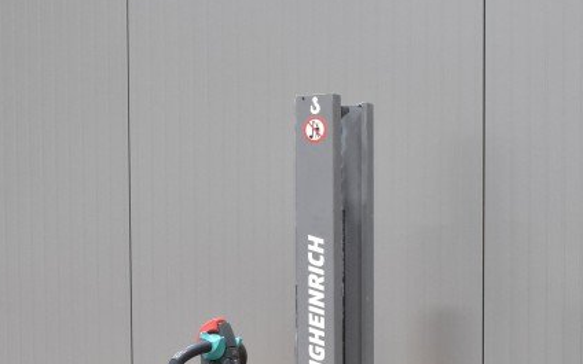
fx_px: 1580
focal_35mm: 99
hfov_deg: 20.9
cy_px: 486
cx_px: 364
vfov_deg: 12.7
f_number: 5
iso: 1250
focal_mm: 23
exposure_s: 1/40
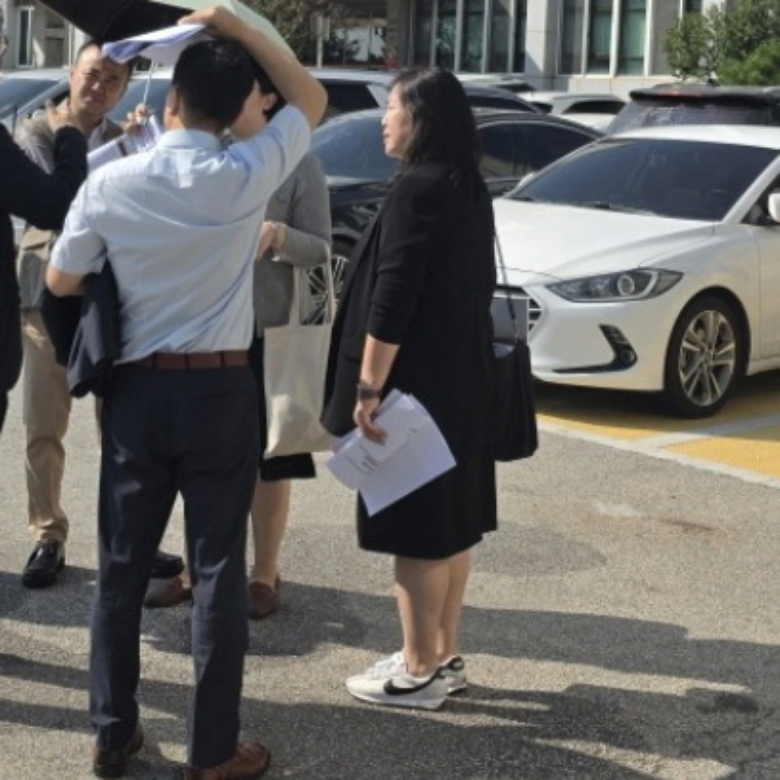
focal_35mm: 60
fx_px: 1530
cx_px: 182
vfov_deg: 27.7
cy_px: 92
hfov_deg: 28.1
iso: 64
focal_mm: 6.5
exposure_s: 1/7939
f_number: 1.4
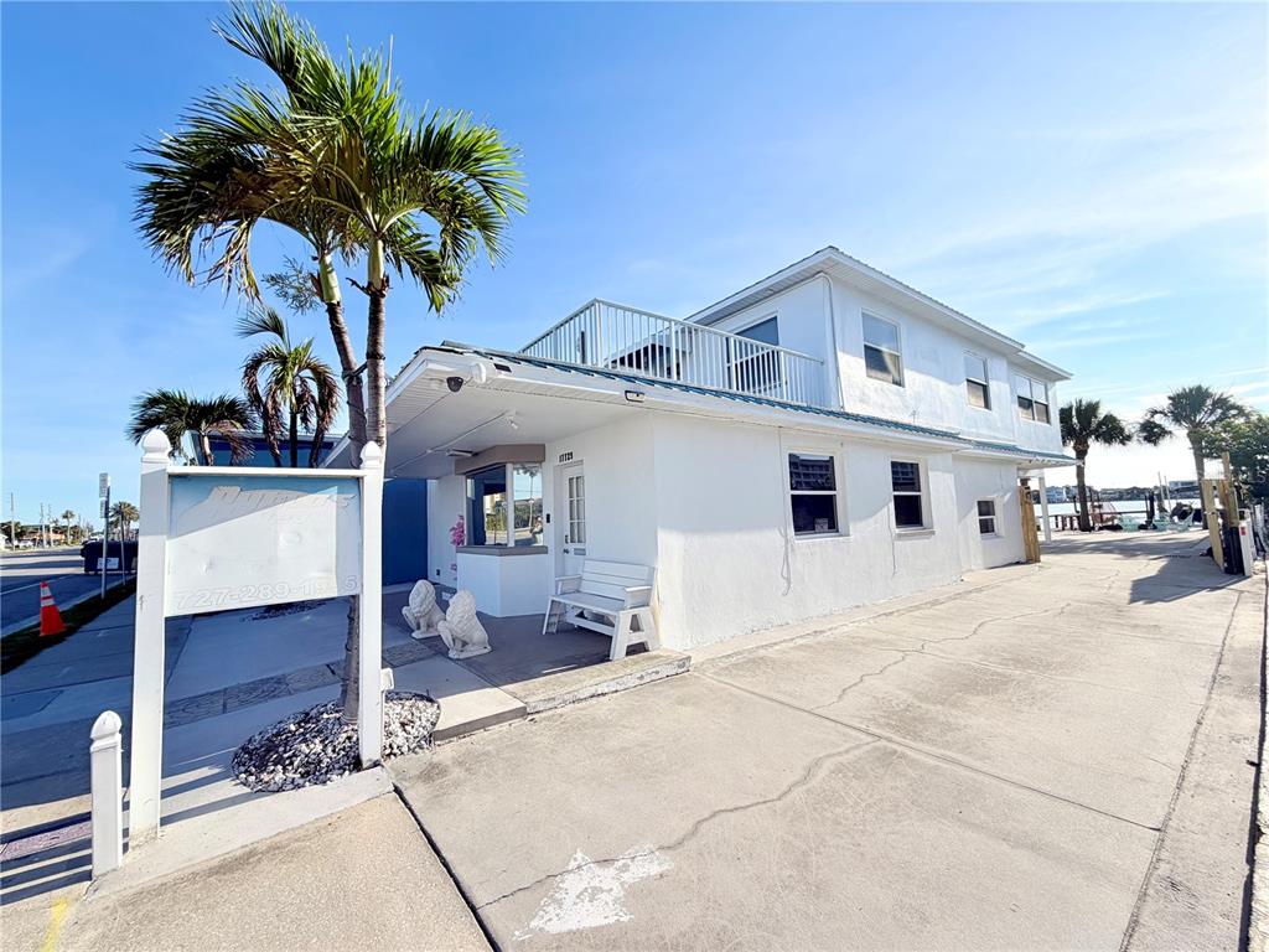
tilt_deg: +3.9
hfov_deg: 102.1
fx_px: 513
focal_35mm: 14
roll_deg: +2.3
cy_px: 476
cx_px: 634
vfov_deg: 85.7
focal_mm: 2.22
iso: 20
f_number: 2.2
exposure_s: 1/970
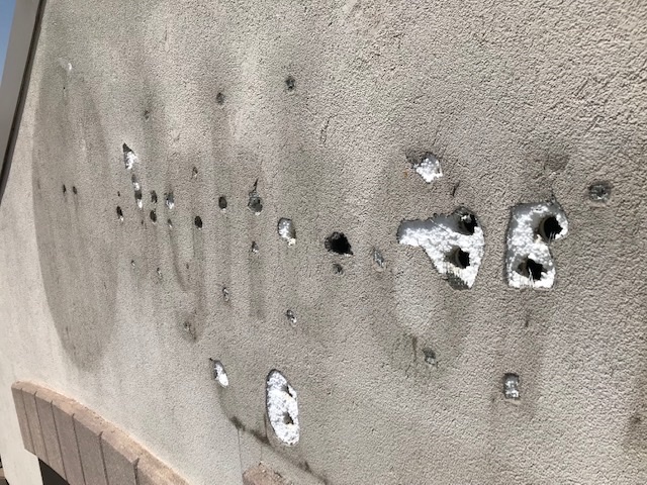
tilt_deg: -9.6
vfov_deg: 49.7
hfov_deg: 63.4
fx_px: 523
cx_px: 324
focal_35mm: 28
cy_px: 242
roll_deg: +4.4
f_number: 1.8
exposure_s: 1/5650
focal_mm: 3.99
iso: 25
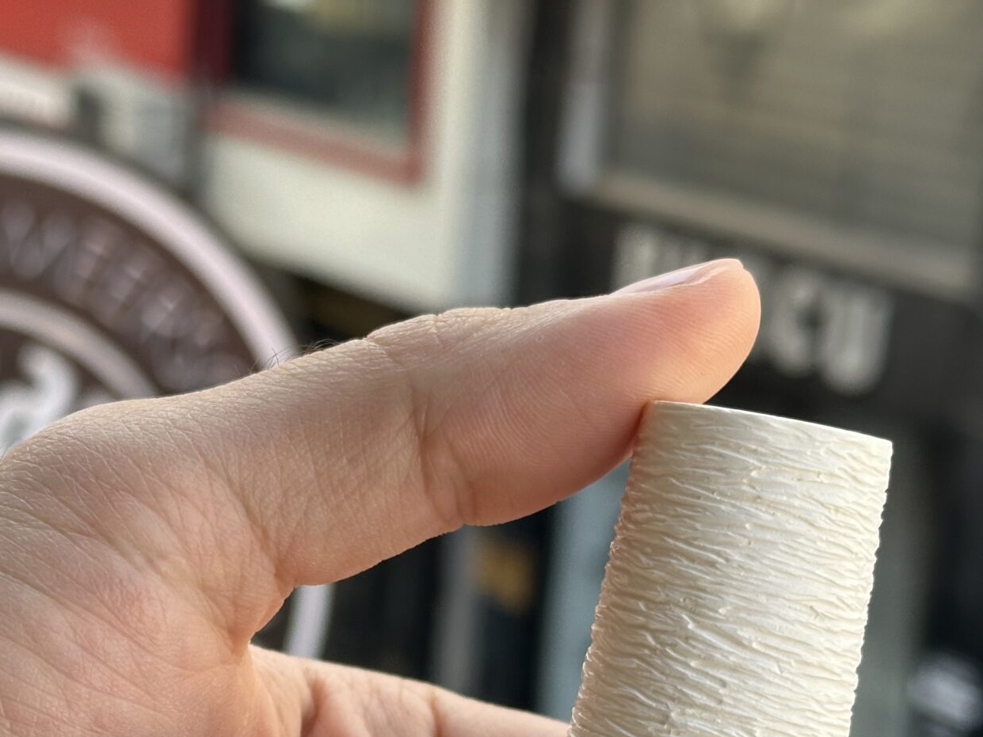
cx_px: 254
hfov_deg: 19.7
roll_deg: -3.1
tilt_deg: -18.3
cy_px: 692
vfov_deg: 14.8
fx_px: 2812
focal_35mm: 99
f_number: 1.78
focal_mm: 6.86
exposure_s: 1/414
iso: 64
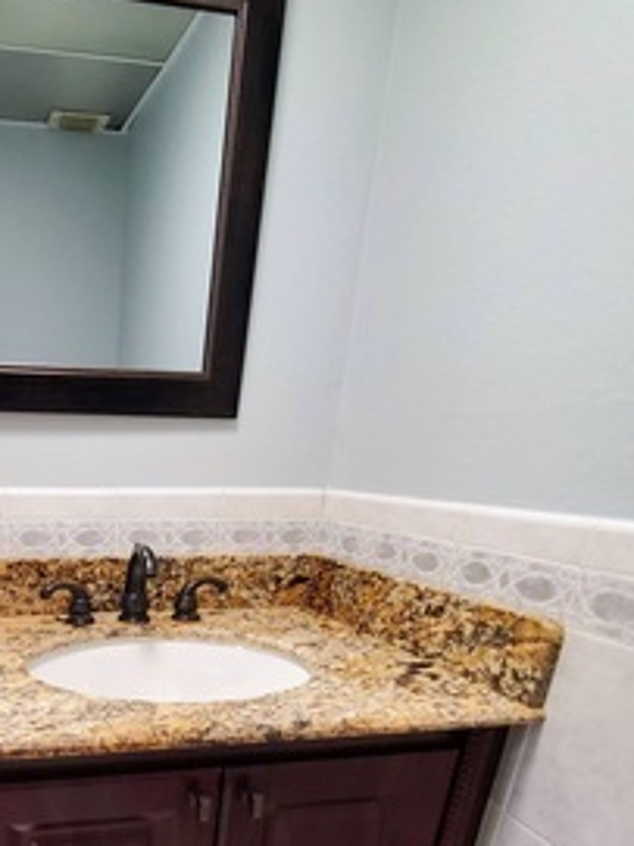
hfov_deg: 51.3
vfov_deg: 63.3
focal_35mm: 24
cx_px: 83
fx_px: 587
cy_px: 715
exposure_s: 1/60
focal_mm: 1.8
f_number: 2.2
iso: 400
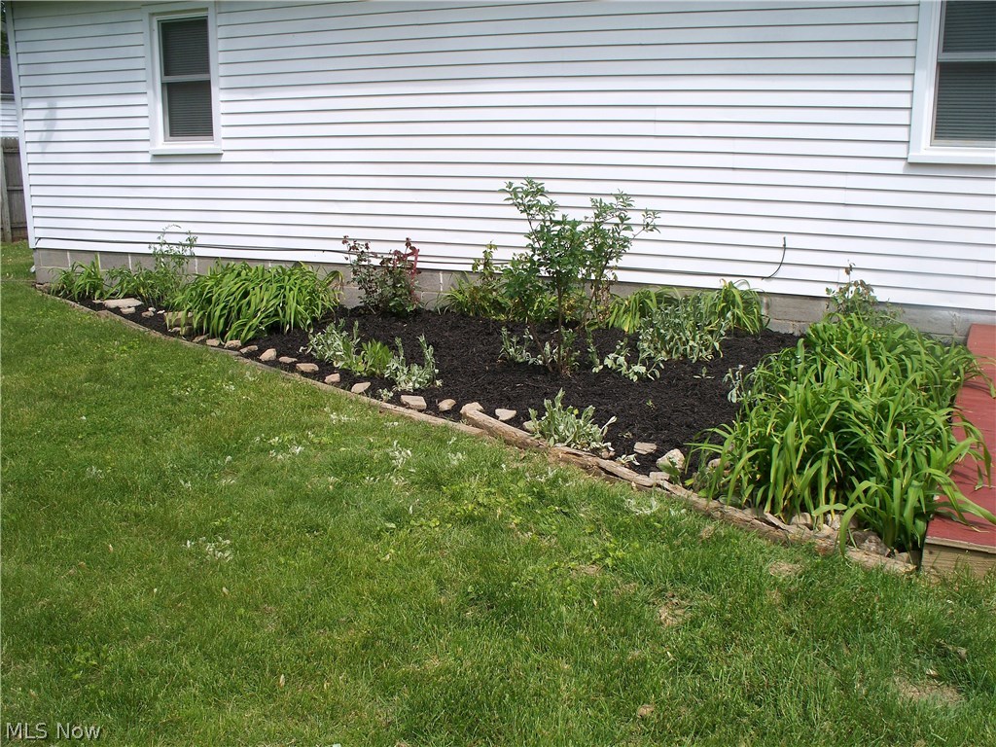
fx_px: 1036
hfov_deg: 51.4
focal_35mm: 36
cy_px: 374
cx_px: 498
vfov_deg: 39.7
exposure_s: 1/250
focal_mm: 7.54
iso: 64
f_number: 5
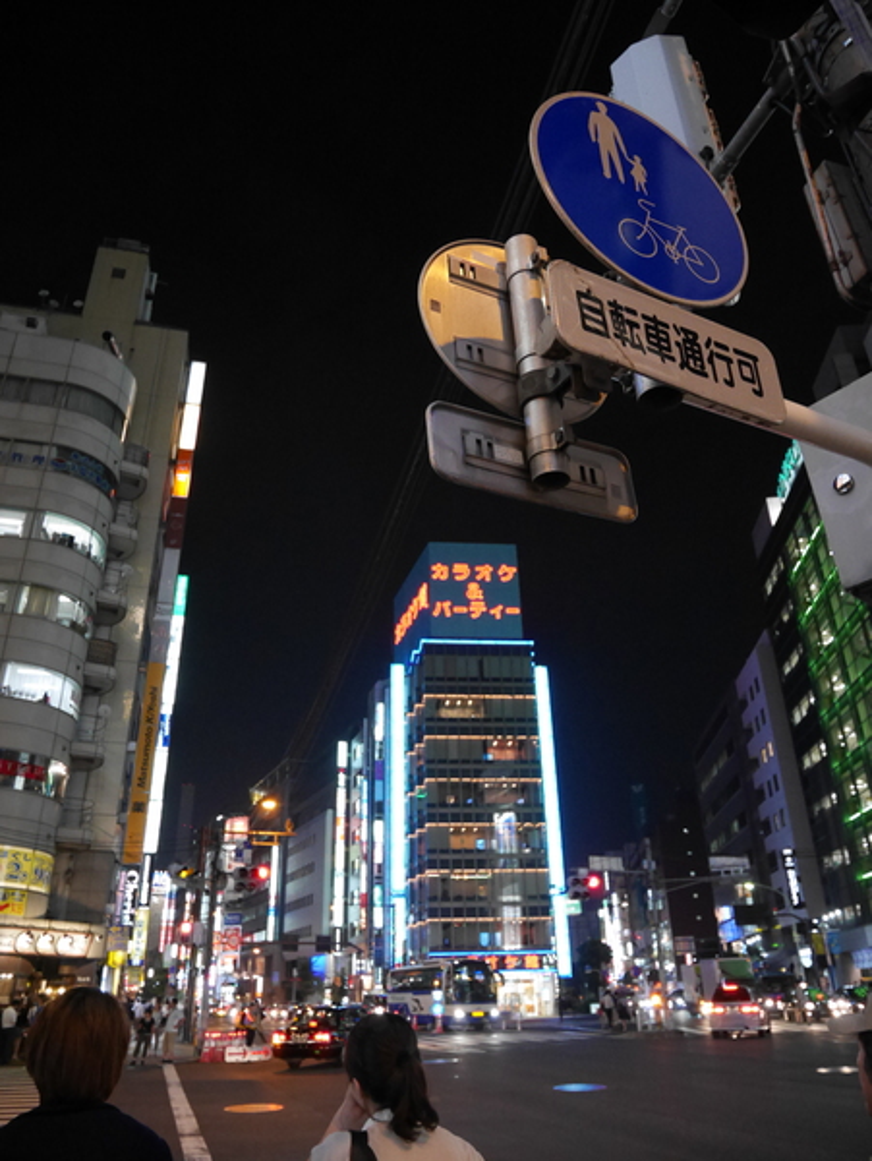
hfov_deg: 53.1
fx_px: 872
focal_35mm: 26
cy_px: 580
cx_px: 436
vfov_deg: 67.3
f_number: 3.5
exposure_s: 1/60
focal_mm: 13
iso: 2500
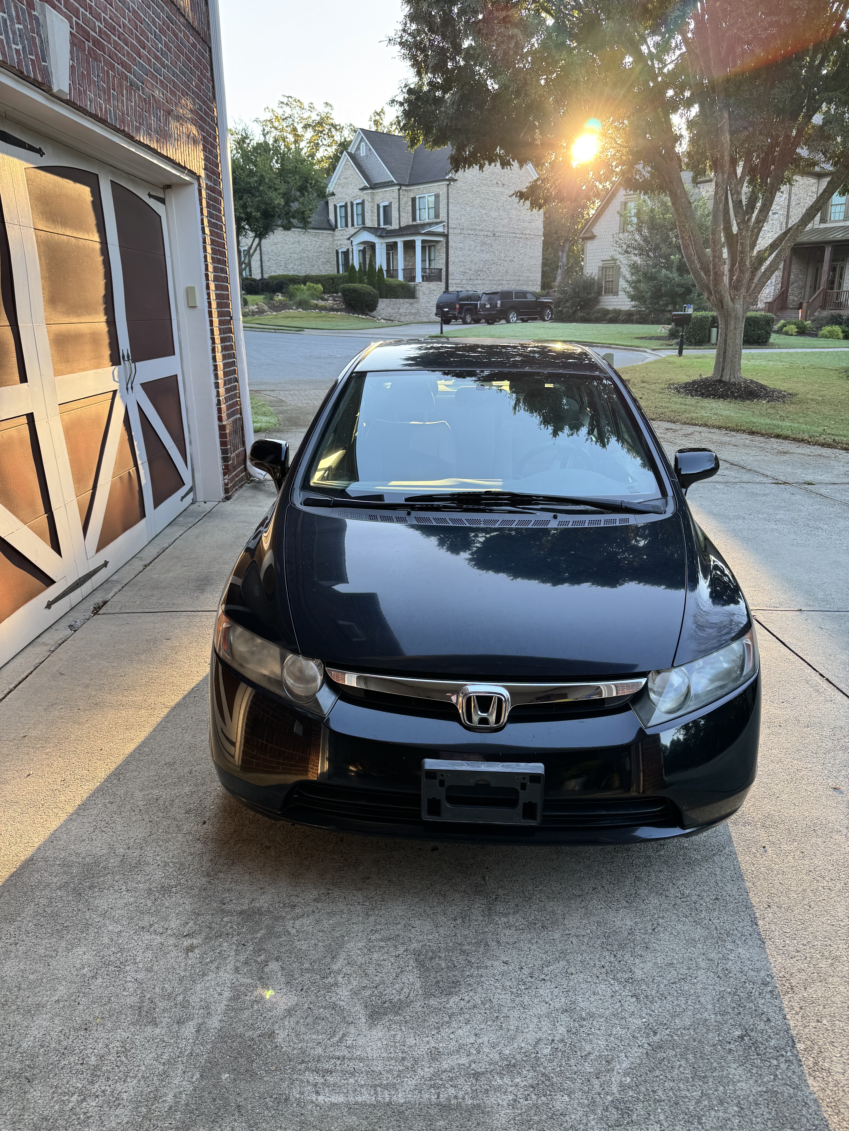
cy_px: 566
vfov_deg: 71.6
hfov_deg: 56.8
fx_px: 785
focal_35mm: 24
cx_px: 424
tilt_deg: -19.1
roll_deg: +0.6
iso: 64
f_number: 1.78
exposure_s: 1/159
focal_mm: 6.76
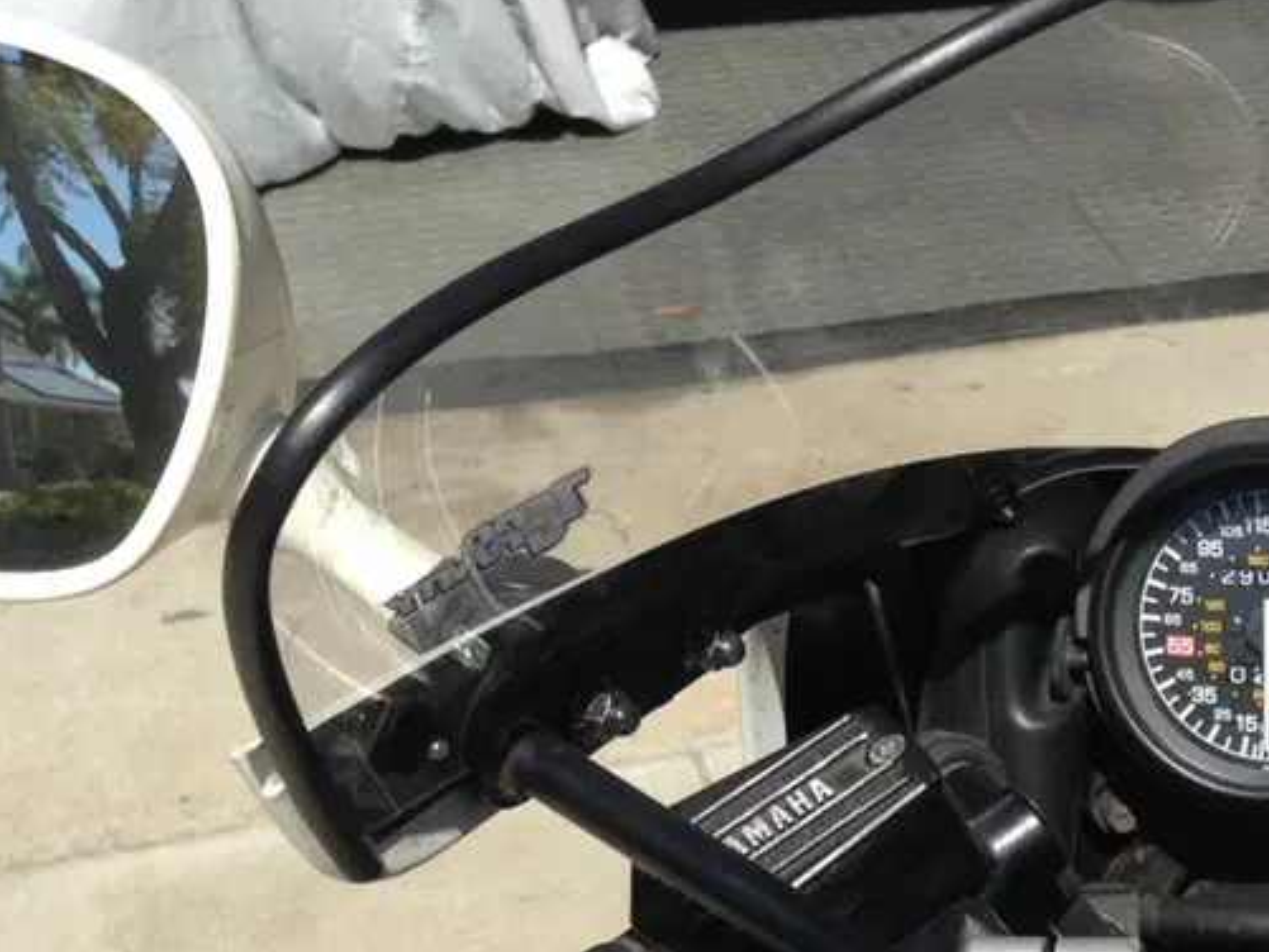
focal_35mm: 79
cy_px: 1041
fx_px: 2897
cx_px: 1451
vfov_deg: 18.0
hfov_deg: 23.0
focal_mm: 4.12
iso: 50
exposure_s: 1/1642
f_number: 2.4
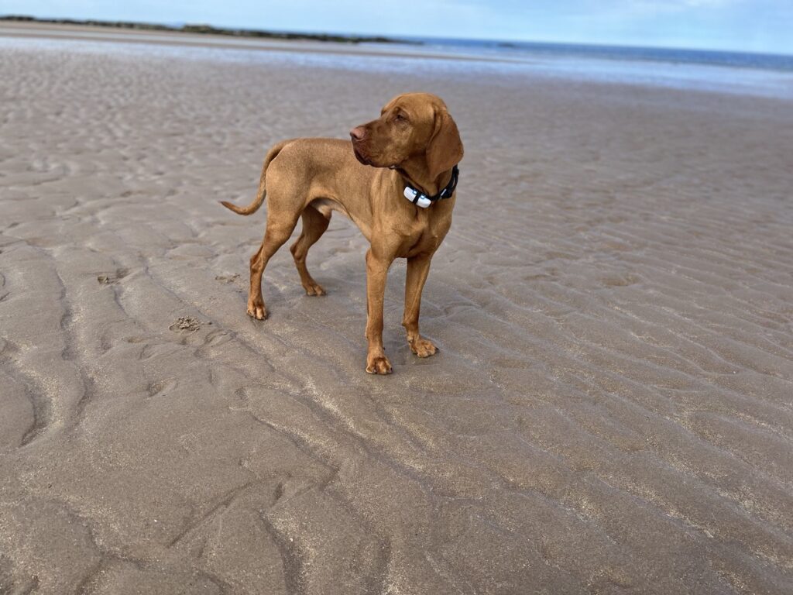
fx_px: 596
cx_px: 396
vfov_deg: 53.1
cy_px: 298
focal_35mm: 26
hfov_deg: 67.3
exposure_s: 1/1972
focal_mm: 5.7
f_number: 1.5
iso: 50
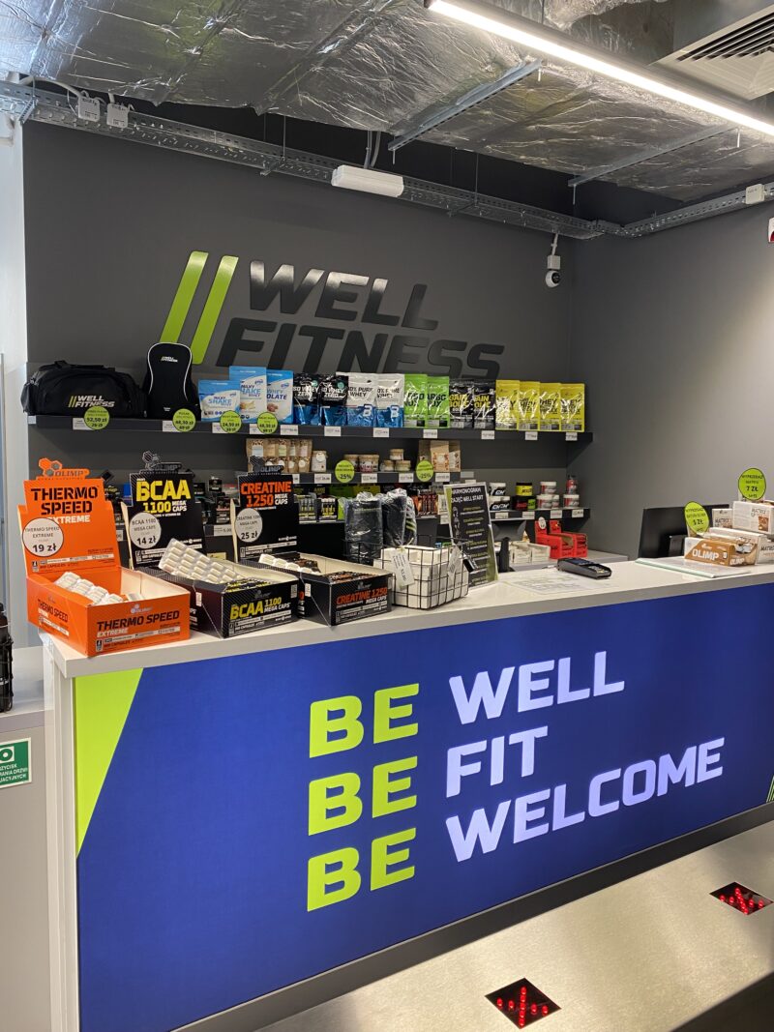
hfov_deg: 53.1
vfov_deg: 67.3
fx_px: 775
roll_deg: -0.5
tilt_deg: -4.4
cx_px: 387
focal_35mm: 26
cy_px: 516
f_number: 1.8
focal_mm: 4.25
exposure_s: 1/50
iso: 80
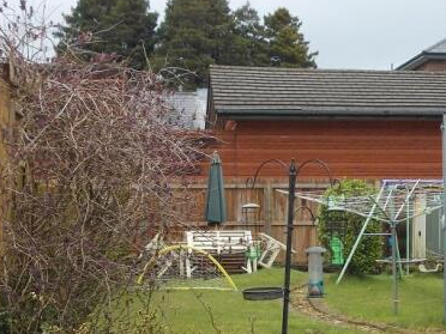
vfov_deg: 15.7
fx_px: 1211
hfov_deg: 20.8
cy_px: 210
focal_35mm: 94
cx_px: 314
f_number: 4
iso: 80
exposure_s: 1/80
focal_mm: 8.5
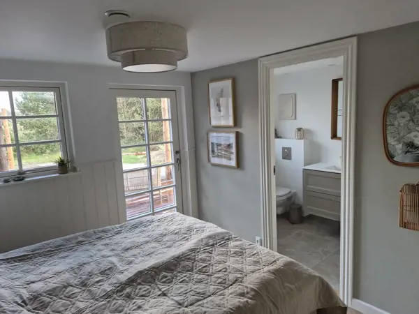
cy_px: 157
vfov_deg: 58.9
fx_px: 278
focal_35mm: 23
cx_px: 210
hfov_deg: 73.9
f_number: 1.8
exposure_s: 1/100
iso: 125
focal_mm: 5.4
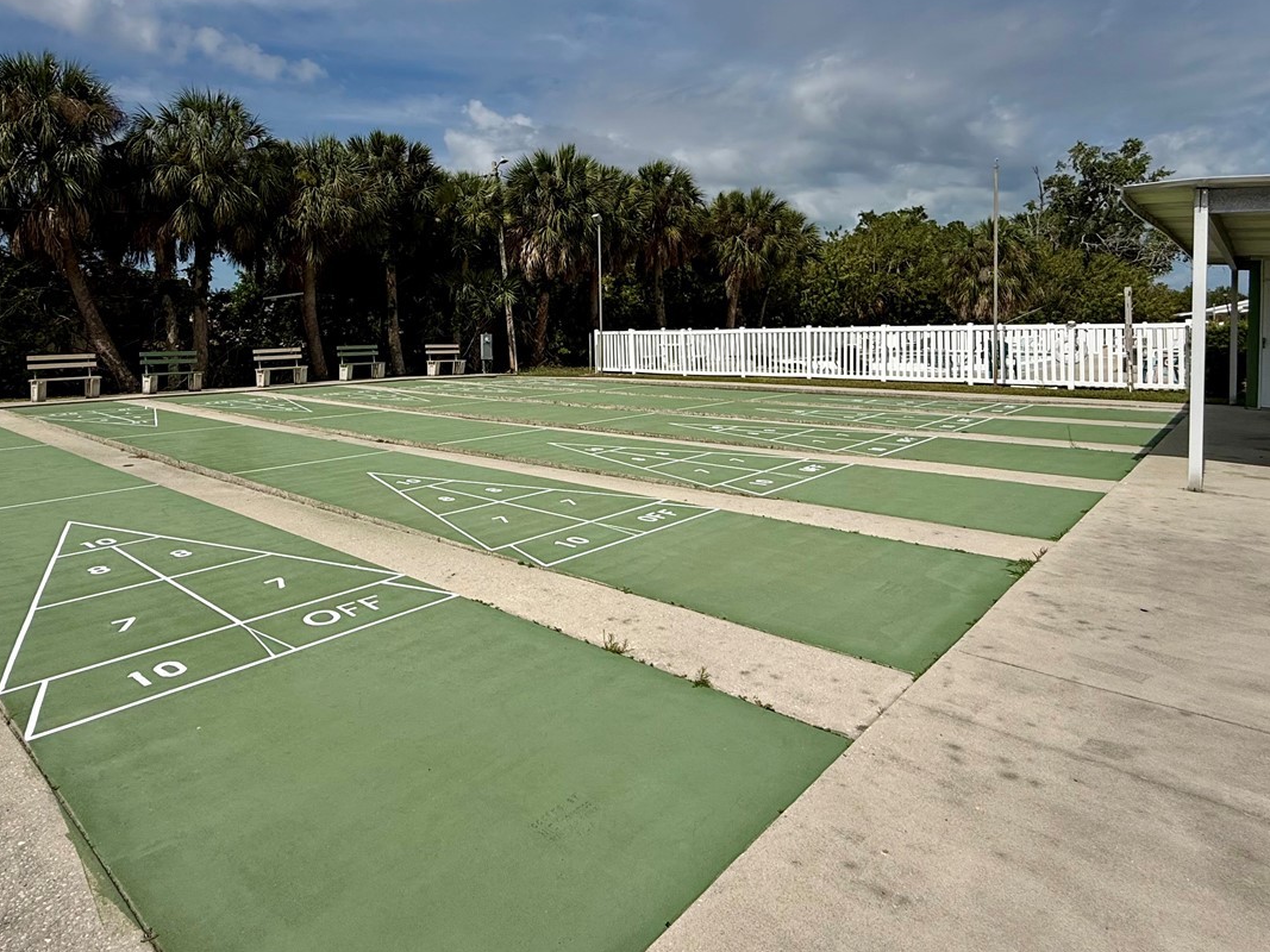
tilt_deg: +0.6
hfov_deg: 78.6
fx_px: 770
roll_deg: +0.5
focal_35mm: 21
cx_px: 549
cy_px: 336
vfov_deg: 62.2
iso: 40
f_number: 2.2
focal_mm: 2.22
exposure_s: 1/6173
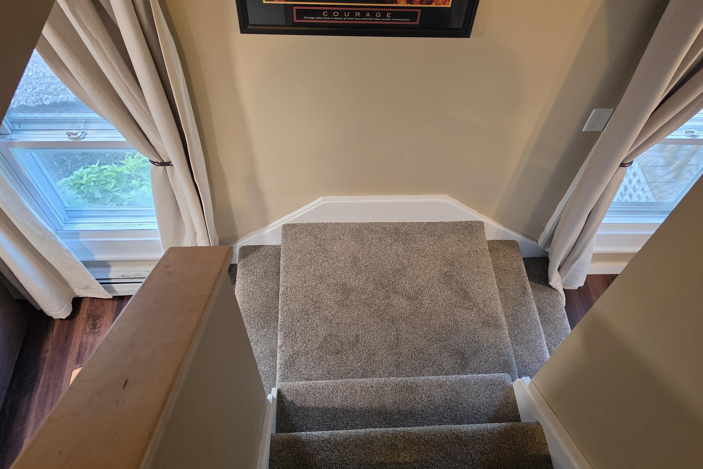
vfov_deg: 47.9
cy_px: 221
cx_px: 360
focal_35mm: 27
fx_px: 527
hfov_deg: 67.4
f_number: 1.4
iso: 250
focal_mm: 6.5
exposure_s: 1/120
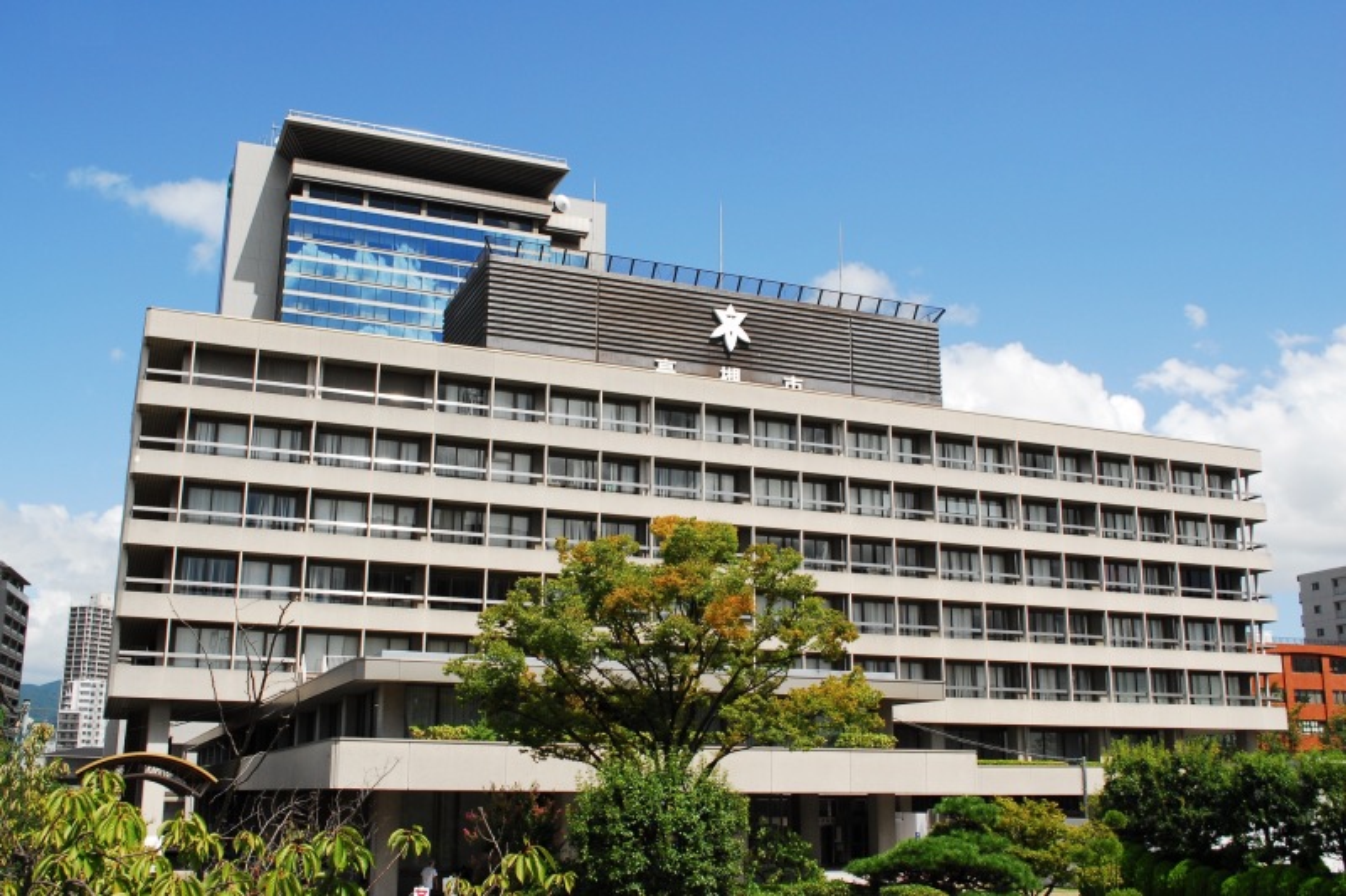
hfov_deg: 53.1
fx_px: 1346
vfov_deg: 36.9
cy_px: 448
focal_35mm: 36
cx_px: 673
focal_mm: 24
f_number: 8
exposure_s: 1/350
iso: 200
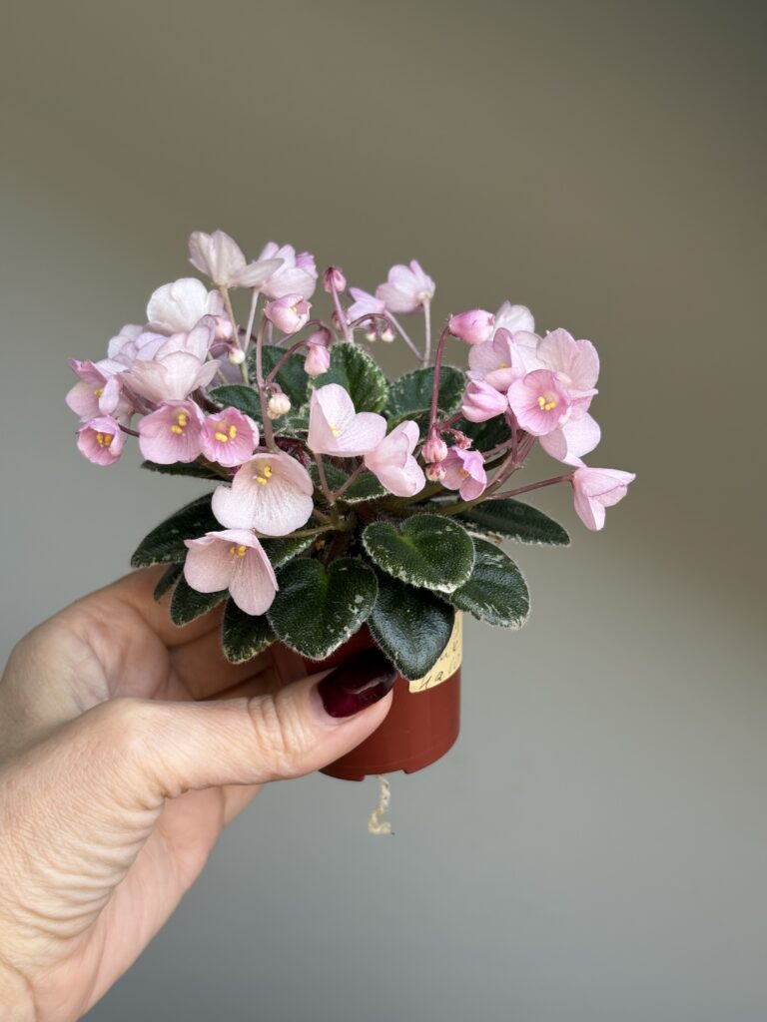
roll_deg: -1.0
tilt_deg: -26.8
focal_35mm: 52
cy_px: 511
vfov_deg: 36.8
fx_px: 1536
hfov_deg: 28.0
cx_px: 384
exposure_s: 1/121
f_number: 1.6
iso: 32
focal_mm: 5.96
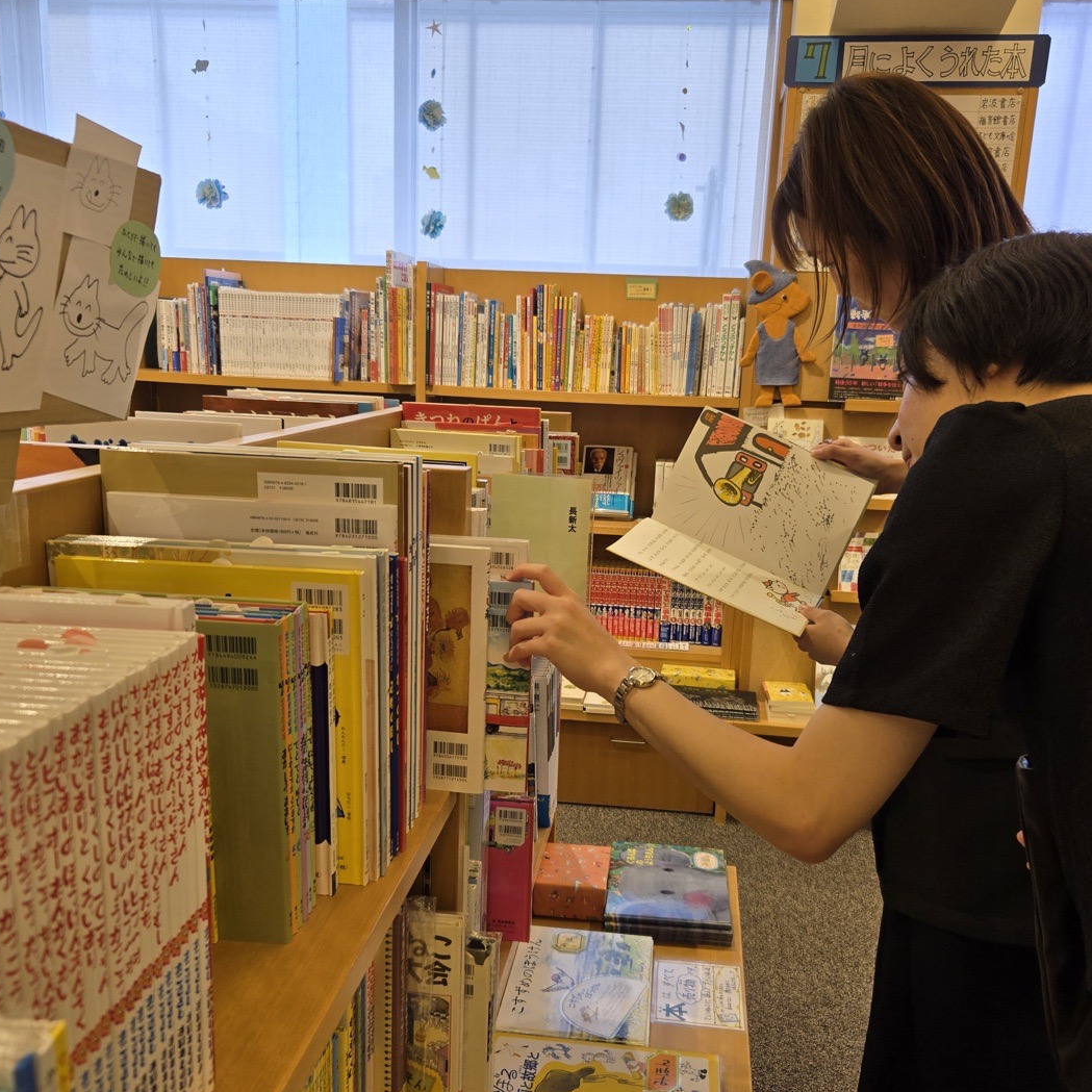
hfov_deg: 52.5
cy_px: 610
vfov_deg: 52.4
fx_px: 1106
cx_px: 567
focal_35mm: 31
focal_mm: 5.4
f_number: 1.8
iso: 64
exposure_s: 1/180
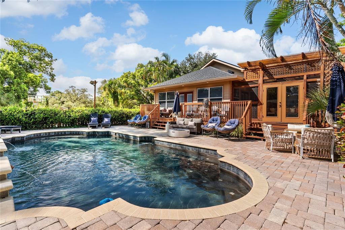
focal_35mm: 17
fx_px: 163
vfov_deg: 70.5
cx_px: 172
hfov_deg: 93.3
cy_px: 115
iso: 100
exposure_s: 1/80
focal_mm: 17
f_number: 8
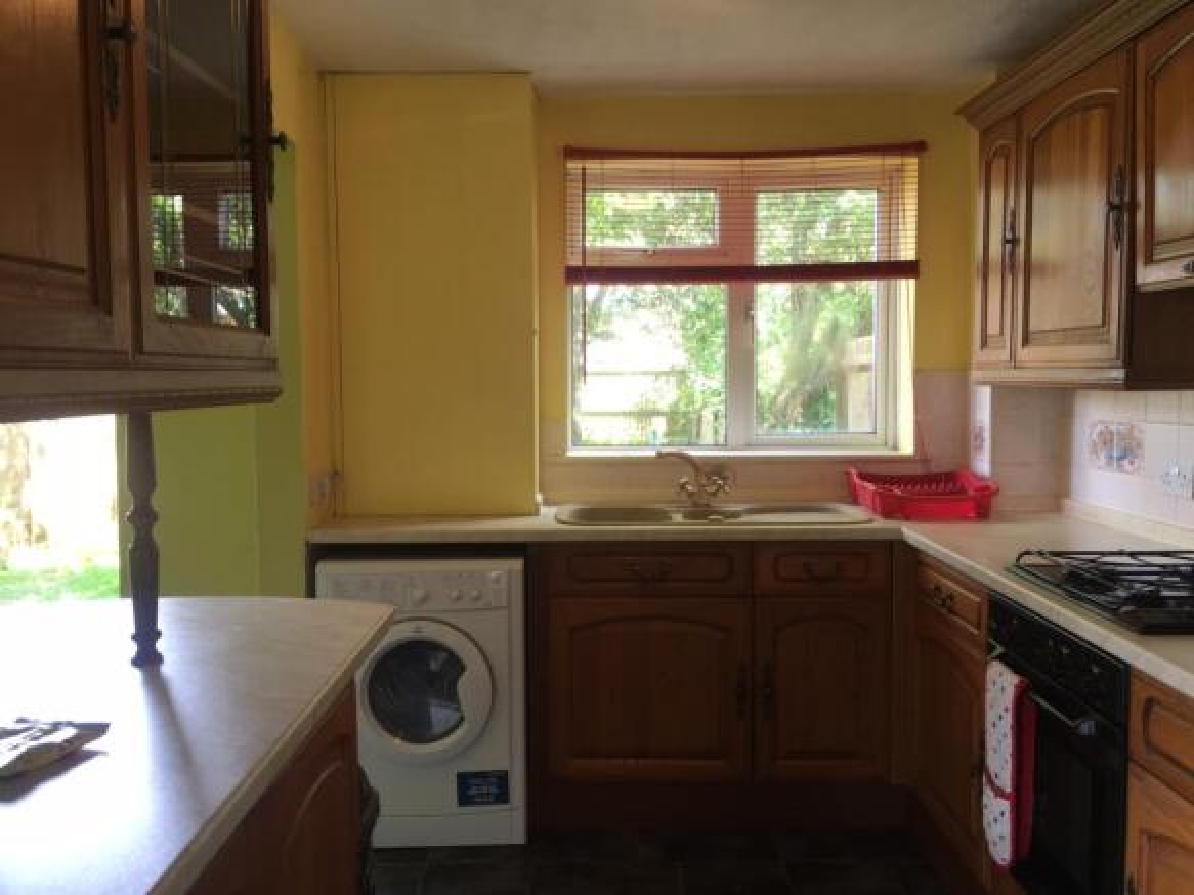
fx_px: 1000
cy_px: 448
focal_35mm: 29
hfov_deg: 61.7
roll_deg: +0.9
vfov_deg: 48.2
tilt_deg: -4.4
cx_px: 597
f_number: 2.2
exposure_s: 1/33
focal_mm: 4.15
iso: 40
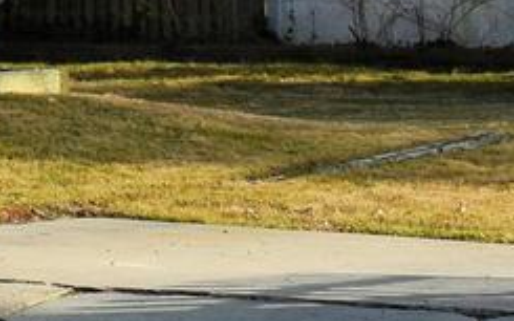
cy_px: -522
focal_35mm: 225
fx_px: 3151
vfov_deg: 5.6
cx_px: -759
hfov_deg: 8.5
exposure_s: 1/320
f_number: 9
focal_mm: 25
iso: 100
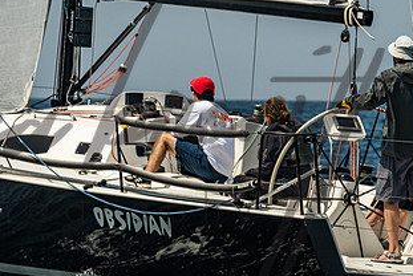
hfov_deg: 5.7
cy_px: 120
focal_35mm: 363
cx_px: 145
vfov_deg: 3.8
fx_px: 4168
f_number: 6.3
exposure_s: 1/1250
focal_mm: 165
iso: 320
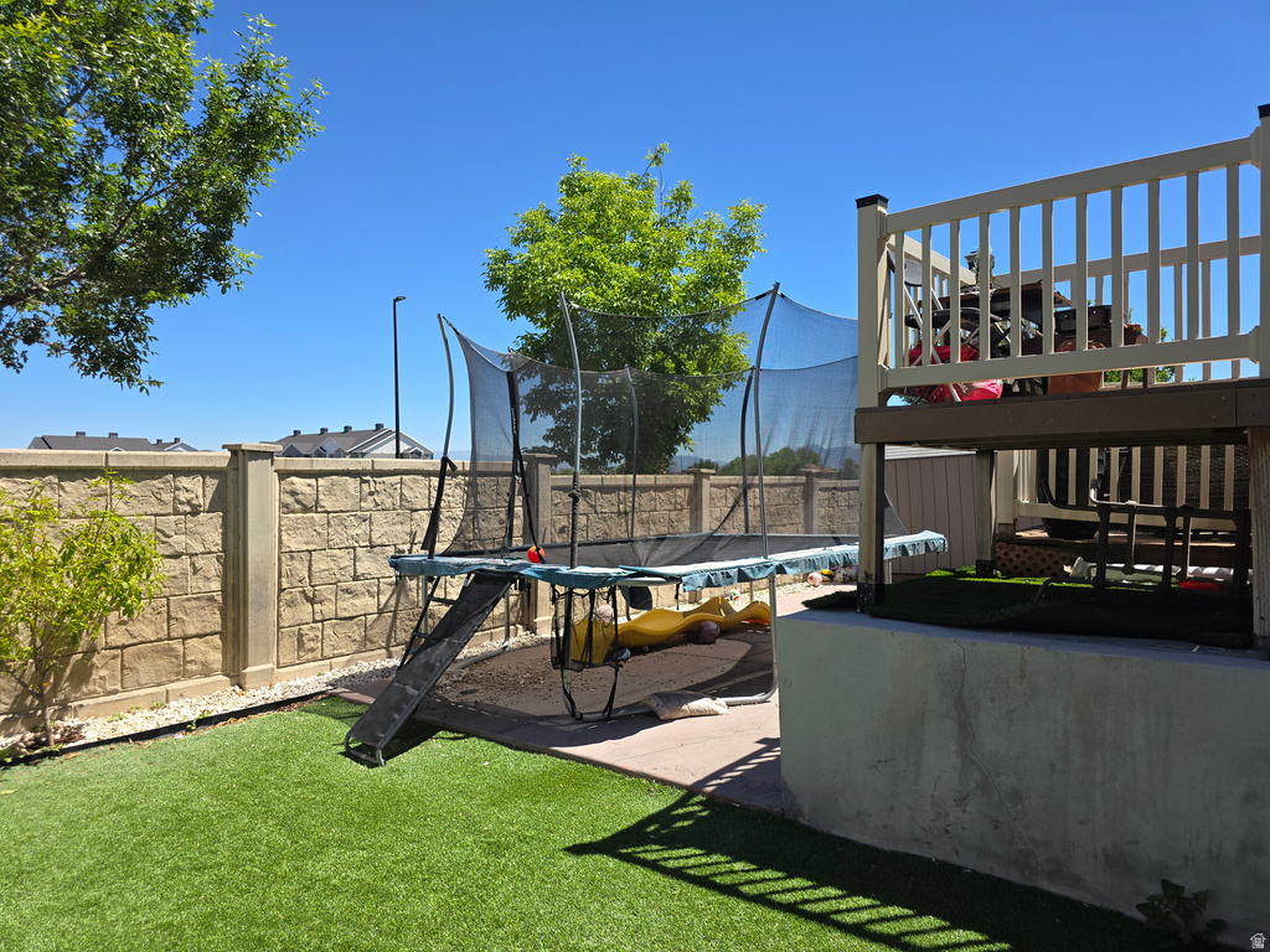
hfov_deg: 73.9
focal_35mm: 23
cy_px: 476
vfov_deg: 58.9
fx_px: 844
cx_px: 635
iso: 12
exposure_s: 1/528
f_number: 1.7
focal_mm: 6.3
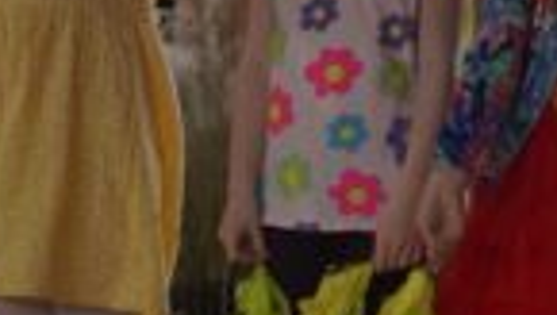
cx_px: 545
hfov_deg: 6.8
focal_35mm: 316
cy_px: -154
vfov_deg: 3.8
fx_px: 4673
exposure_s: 1/160
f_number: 4
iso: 640
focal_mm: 73
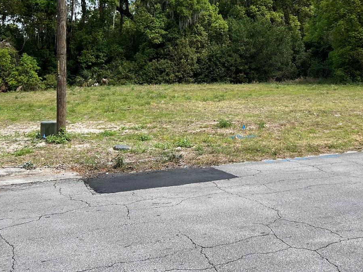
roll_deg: -0.2
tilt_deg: +2.9
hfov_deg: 40.9
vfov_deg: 30.3
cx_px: 232
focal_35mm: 46
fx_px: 482
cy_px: 35
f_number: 1.5
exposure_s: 1/2762
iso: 50
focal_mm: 5.7
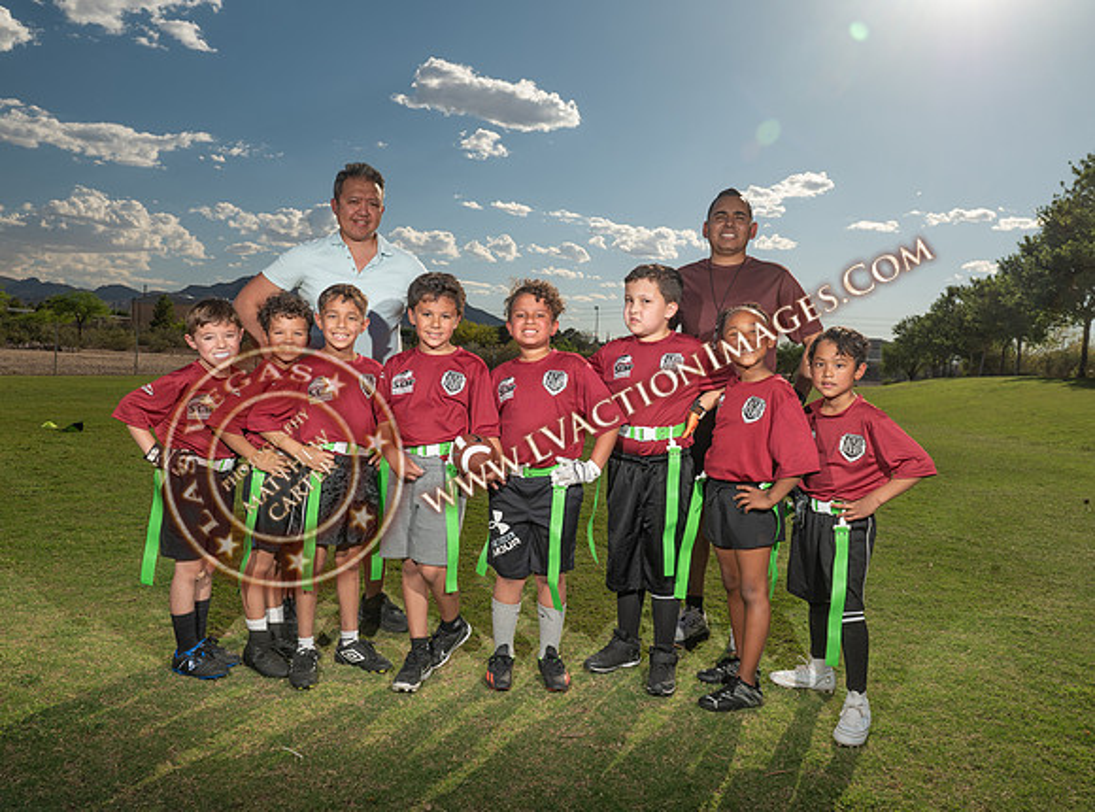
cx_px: 532
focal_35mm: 26
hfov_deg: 66.5
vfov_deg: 51.9
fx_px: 834
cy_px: 395
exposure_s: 1/200
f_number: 8
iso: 100
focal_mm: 24
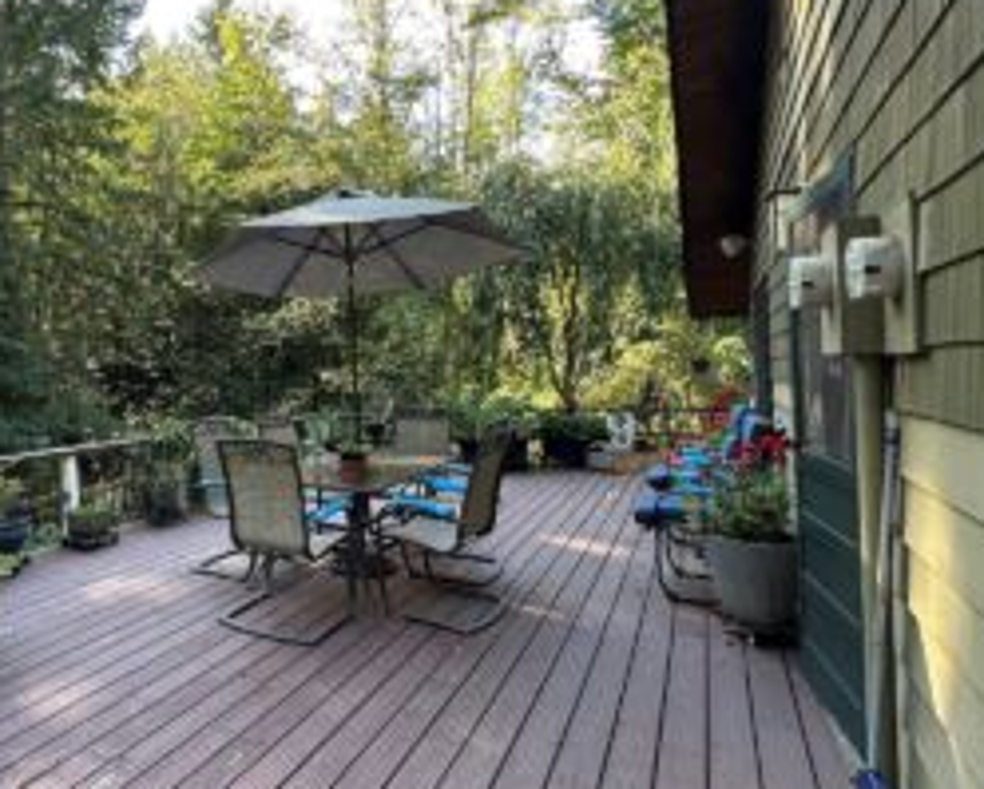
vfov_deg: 63.1
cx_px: 246
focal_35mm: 22
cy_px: 353
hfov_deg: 70.0
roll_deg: +0.9
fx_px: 641
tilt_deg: +2.4
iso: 64
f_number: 2.2
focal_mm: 2.22
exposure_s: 1/99
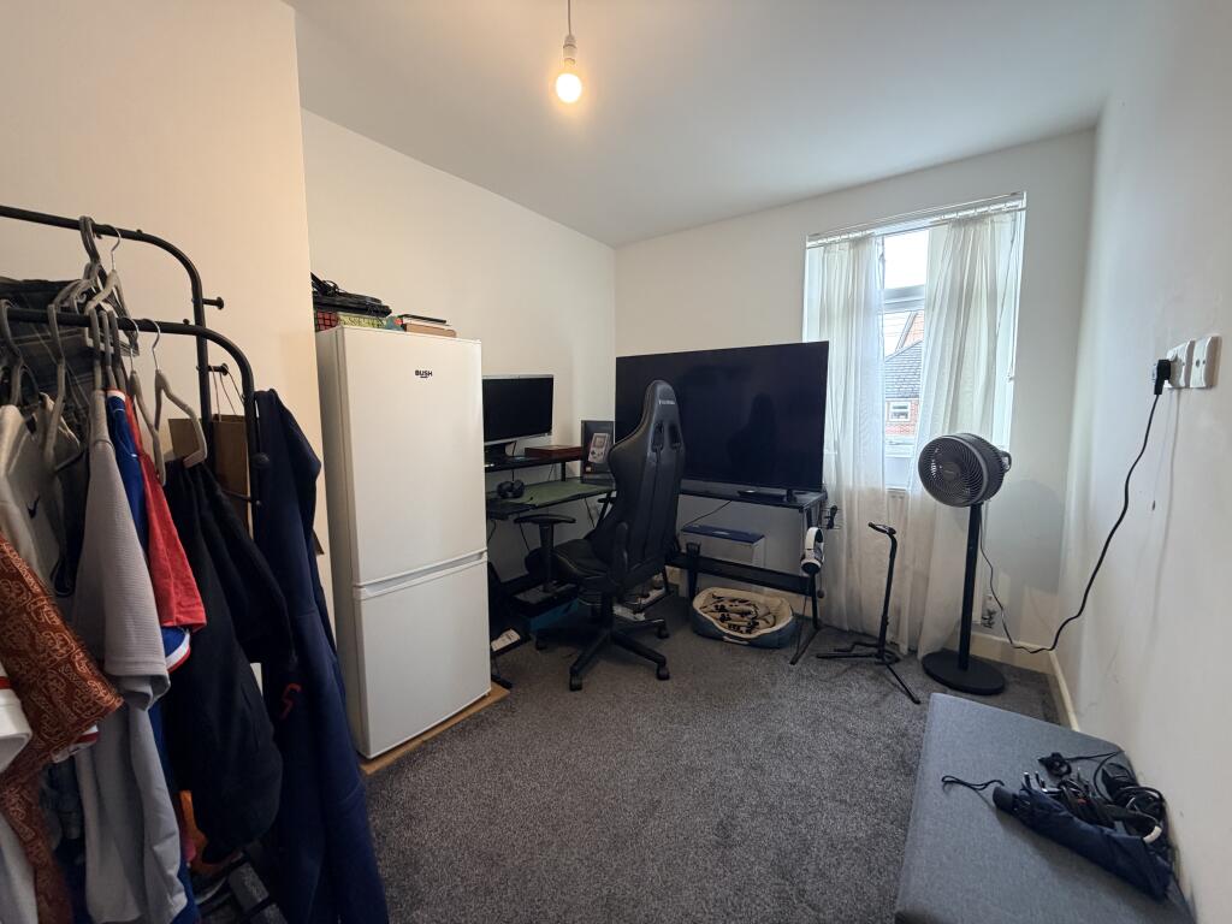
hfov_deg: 102.1
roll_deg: -0.3
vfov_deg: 85.7
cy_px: 462
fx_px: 498
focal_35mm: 14
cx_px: 616
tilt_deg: -5.9
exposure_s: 1/100
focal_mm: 2.22
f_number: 2.2
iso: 250
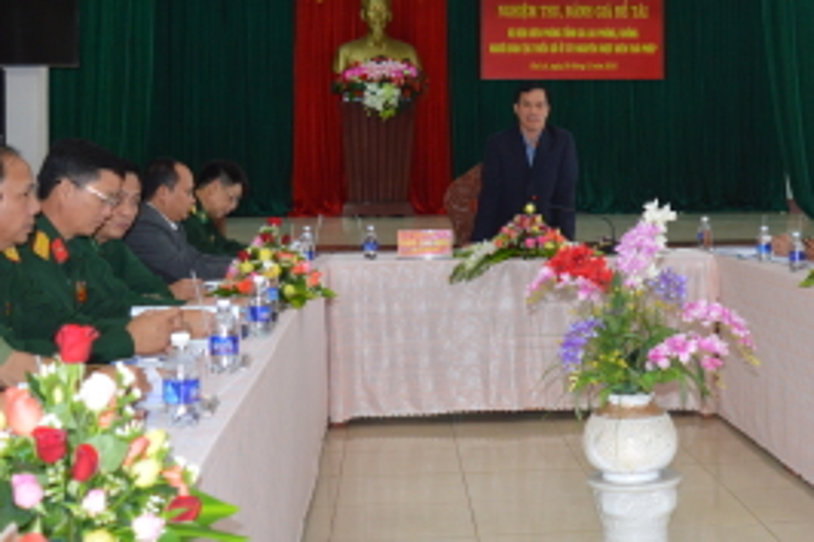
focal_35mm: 62
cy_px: 182
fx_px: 1401
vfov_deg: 21.8
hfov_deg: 32.0
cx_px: 566
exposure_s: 1/80
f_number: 4
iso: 400
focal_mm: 20
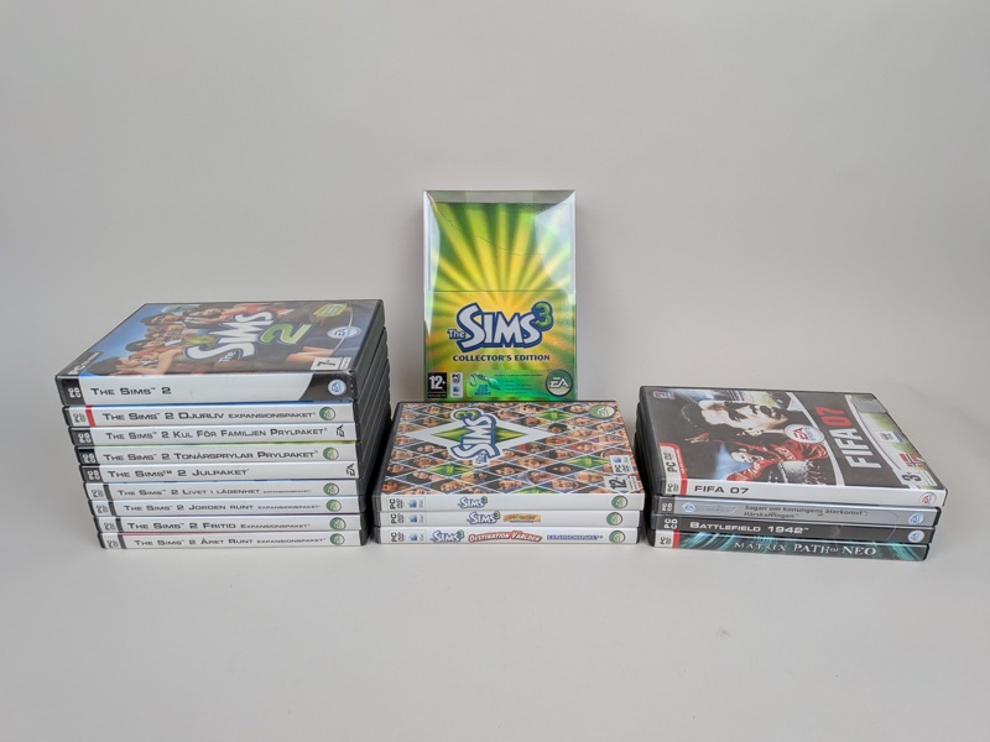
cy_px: 371
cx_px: 495
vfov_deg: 56.8
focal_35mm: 24
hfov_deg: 71.6
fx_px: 686
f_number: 1.7
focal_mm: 4.53
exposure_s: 1/117
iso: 33
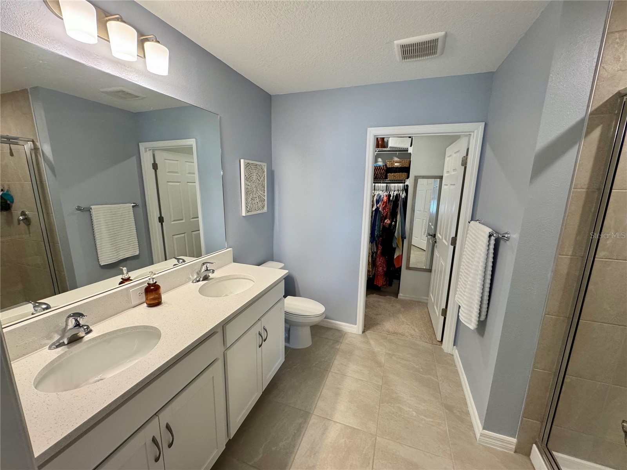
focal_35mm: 14
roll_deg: -0.4
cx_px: 314
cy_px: 235
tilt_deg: -11.8
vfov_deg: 85.7
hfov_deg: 102.1
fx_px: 254
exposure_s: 1/120
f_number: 2.2
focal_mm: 2.22
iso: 250
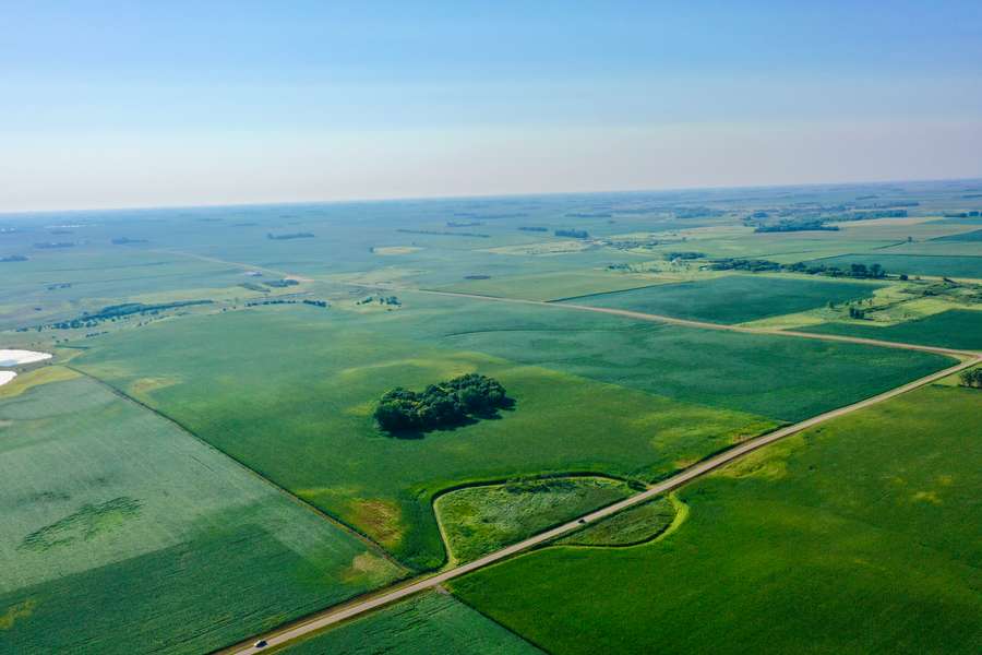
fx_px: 764
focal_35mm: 28
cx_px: 491
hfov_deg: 65.5
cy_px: 328
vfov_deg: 46.4
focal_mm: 10.26
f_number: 11
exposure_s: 1/200
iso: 100
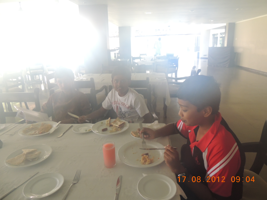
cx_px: 134
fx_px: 185
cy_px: 100
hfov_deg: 71.6
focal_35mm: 24
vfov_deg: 56.8
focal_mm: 4.3
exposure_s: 1/25
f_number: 3
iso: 400
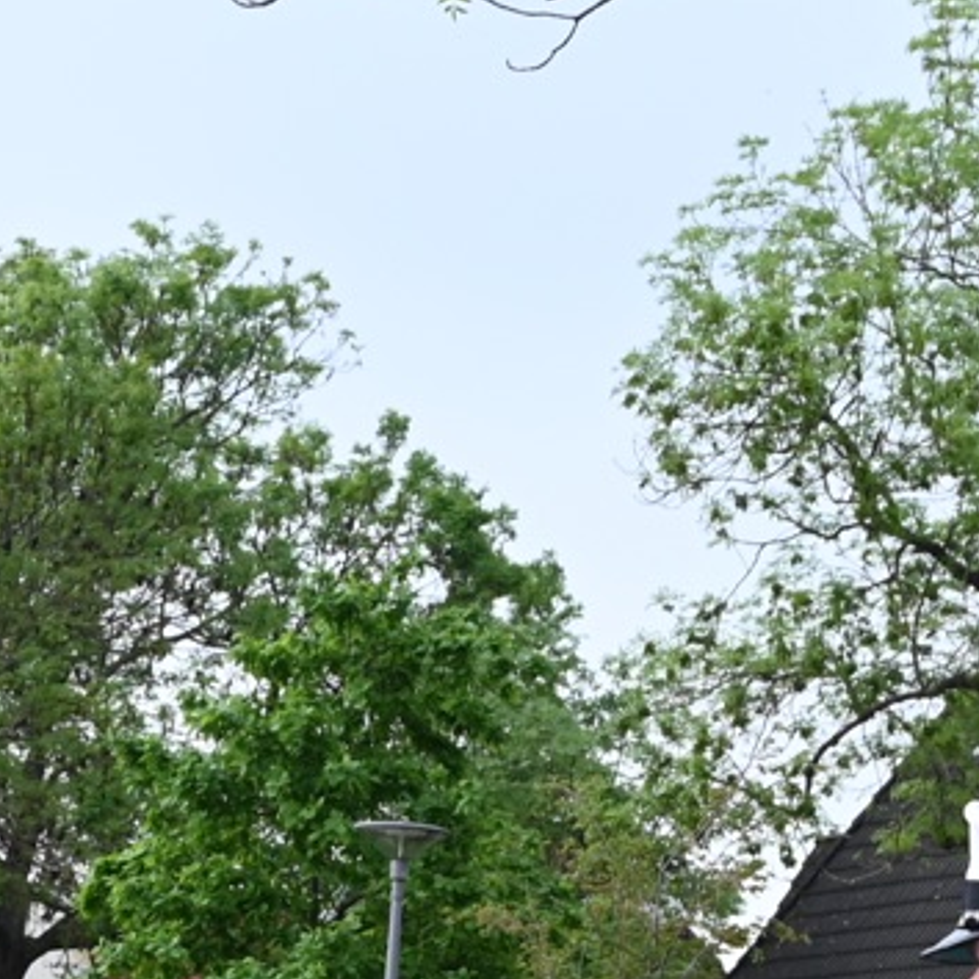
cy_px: 1417
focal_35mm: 187
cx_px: 91
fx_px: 5983
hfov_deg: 9.3
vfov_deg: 9.1
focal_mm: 39
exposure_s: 1/160
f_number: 6.3
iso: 200
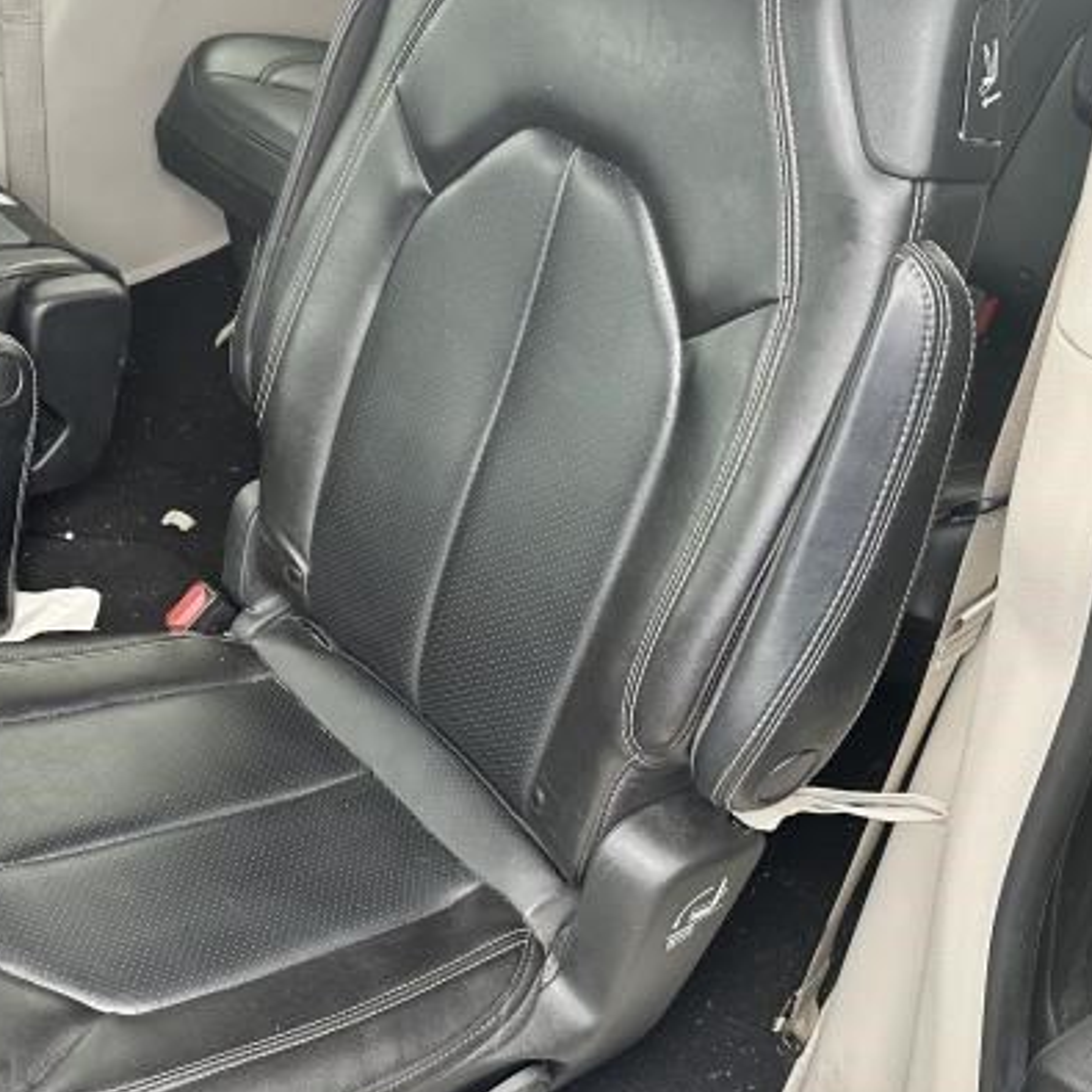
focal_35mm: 43
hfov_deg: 38.9
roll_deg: +1.3
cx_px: 401
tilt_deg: -37.2
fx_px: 1535
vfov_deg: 39.1
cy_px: 583
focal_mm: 6.86
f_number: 1.78
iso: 200
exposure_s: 1/121
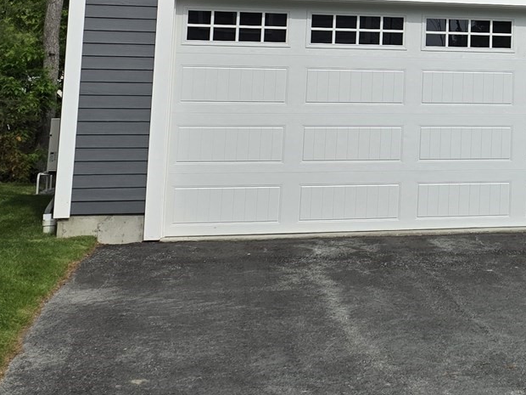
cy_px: -23
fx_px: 1155
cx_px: 597
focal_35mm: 76
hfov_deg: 23.8
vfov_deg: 18.7
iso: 80
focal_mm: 6.3
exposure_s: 1/6574
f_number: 1.7
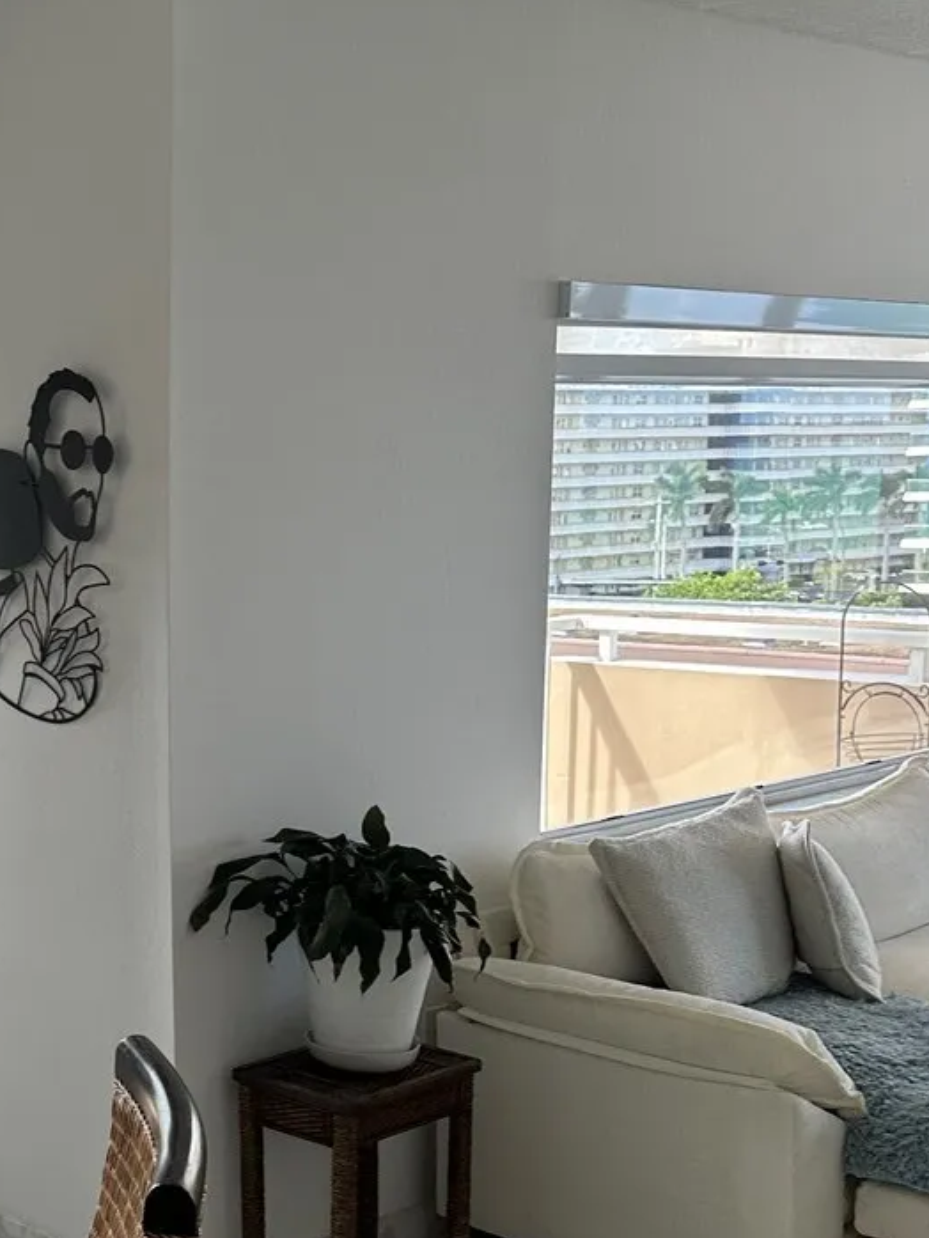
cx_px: -124
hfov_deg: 24.6
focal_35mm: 55
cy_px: 745
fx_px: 1967
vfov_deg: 34.8
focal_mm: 6.86
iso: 64
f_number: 1.78
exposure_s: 1/179
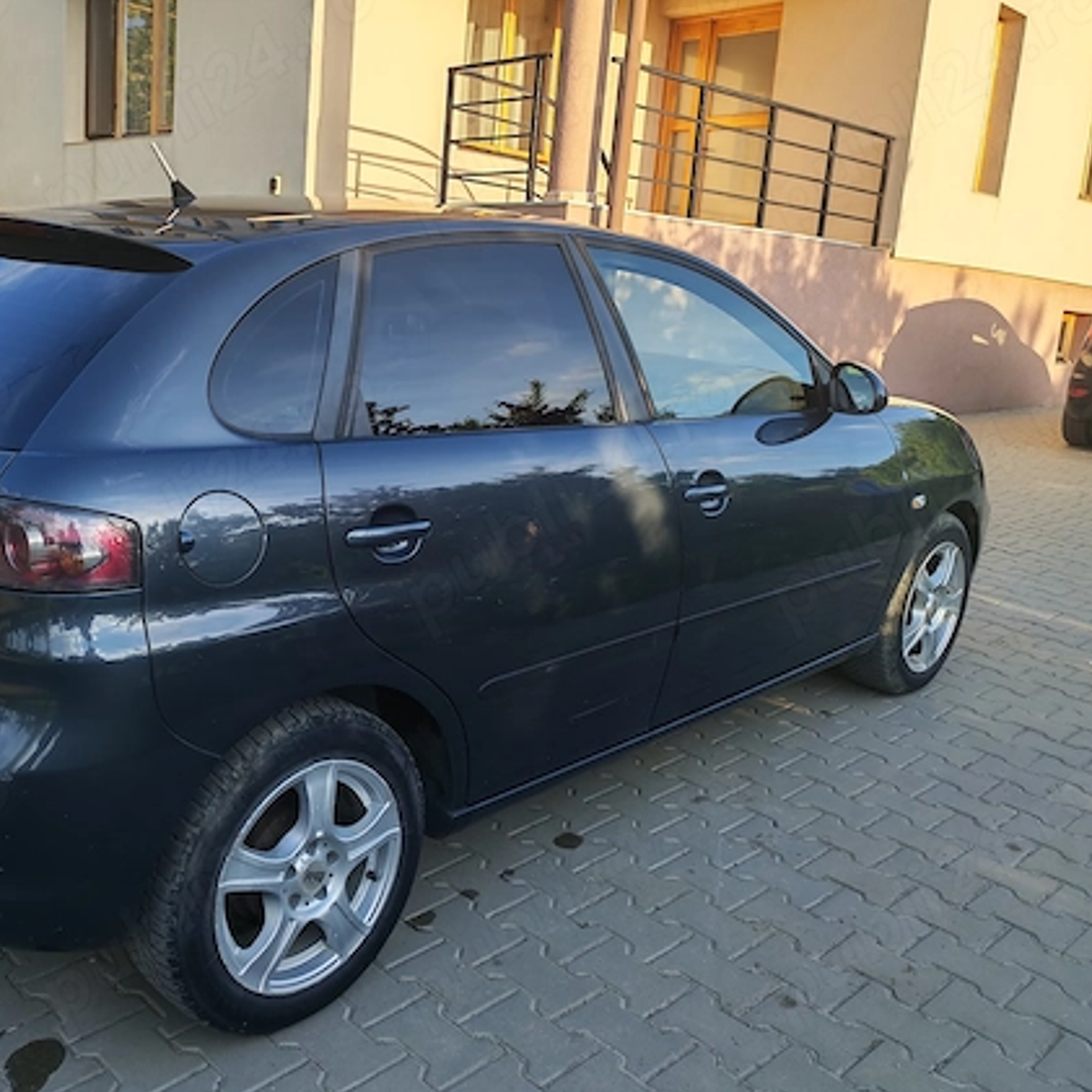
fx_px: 1213
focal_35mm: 34
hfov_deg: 47.9
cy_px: 524
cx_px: 389
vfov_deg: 48.4
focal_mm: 6.12
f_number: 1.9
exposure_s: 1/450
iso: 50
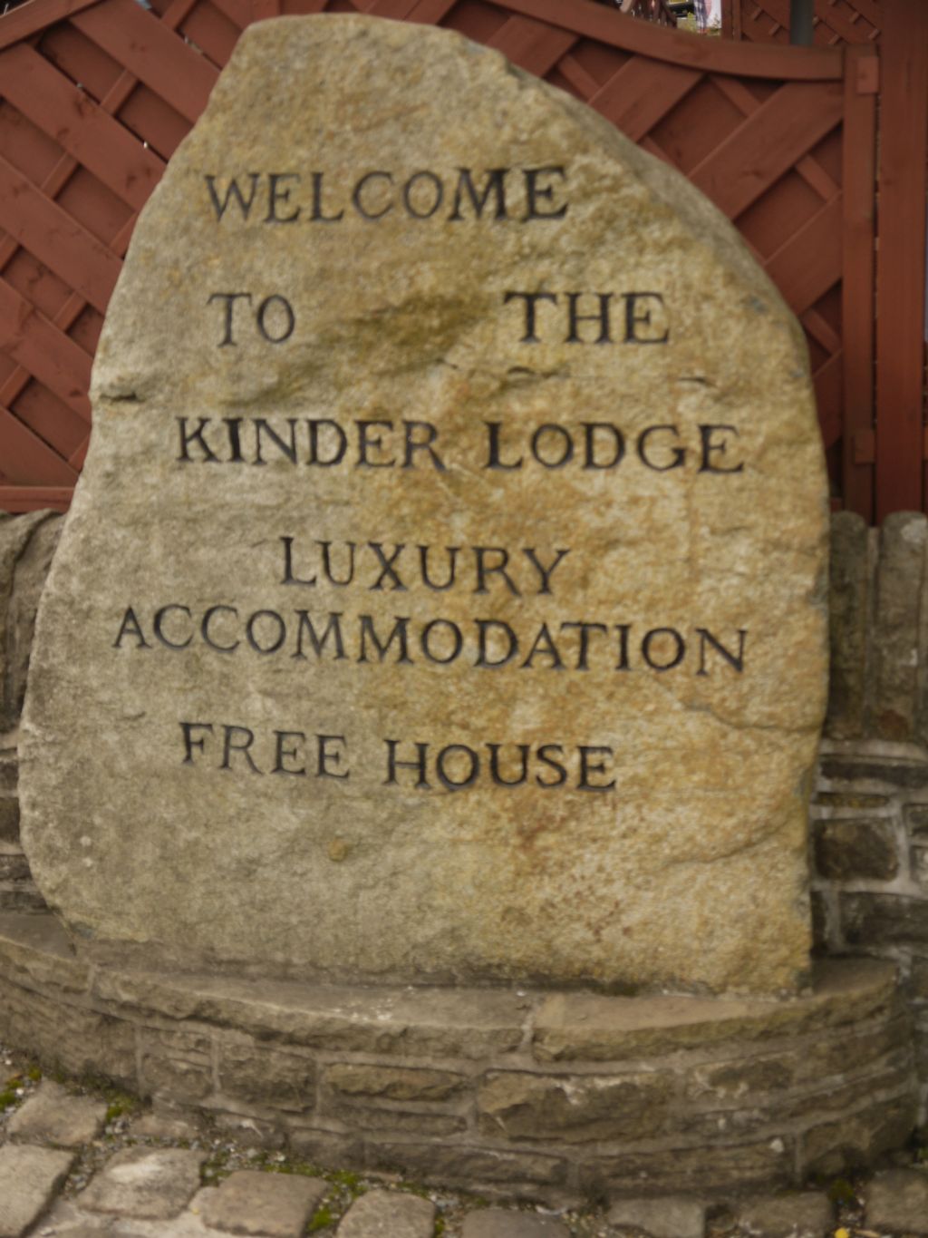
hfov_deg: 23.7
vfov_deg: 31.2
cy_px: 619
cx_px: 464
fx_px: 2216
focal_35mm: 62
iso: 100
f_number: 5
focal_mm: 31
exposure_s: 1/200
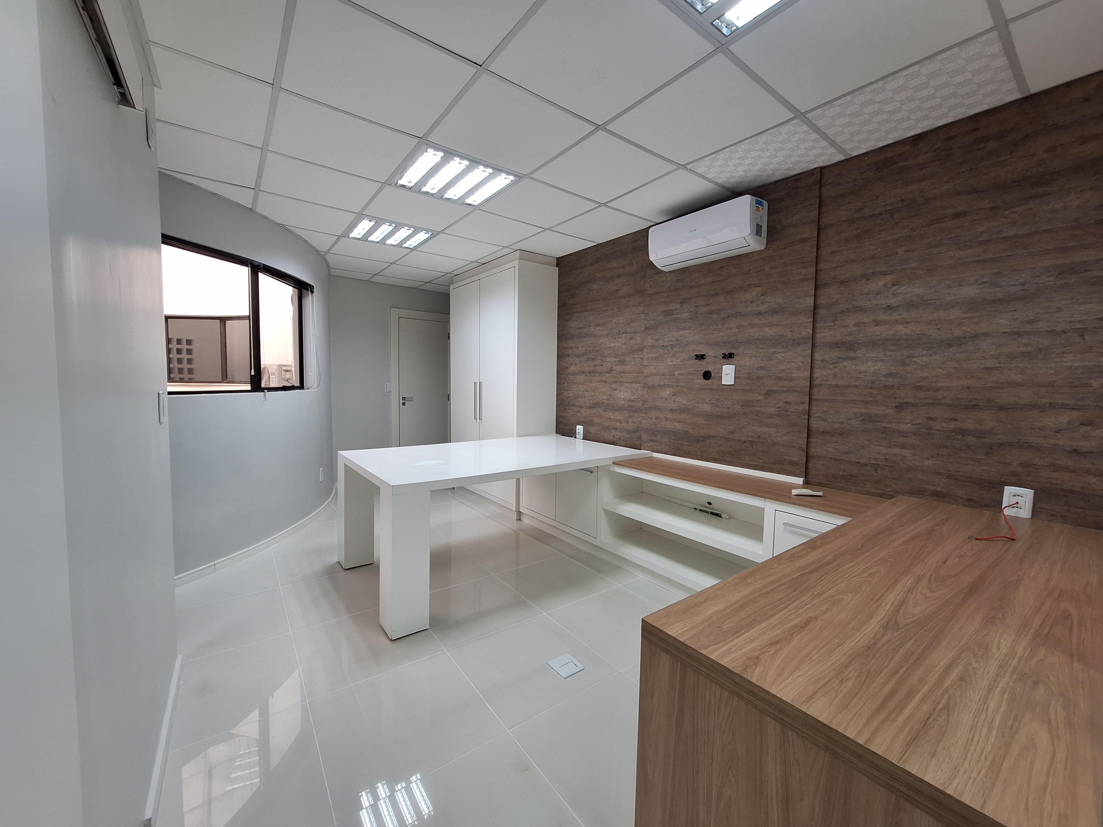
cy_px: 414
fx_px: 414
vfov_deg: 89.9
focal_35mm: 13
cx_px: 552
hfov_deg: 106.2
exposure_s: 1/40
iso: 64
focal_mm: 1.74
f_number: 2.2
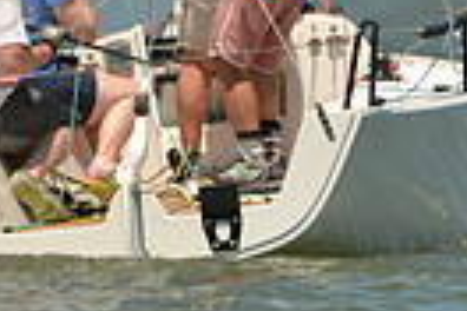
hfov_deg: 1.2
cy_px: -129
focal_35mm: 1764
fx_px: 22881
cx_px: -428
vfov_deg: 0.8
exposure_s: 1/1250
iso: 200
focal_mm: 400
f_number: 6.3
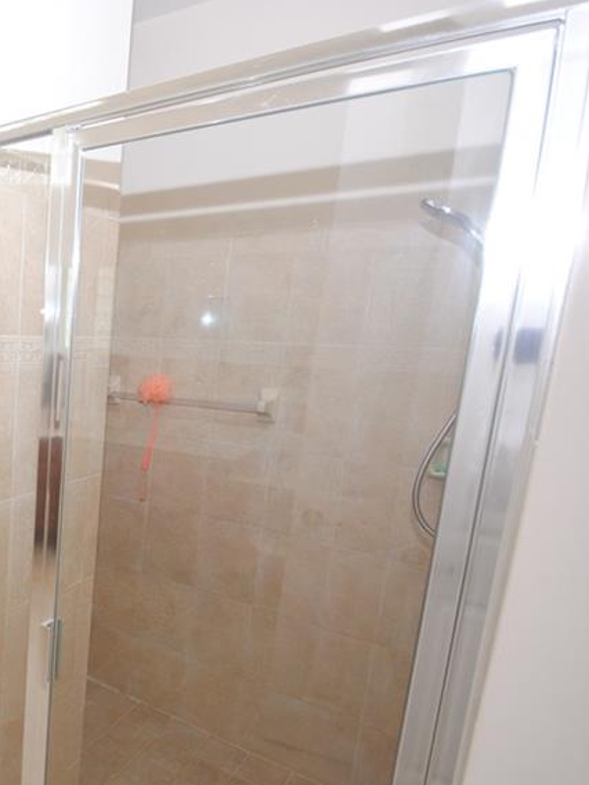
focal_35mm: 26
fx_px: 590
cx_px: -46
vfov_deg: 67.0
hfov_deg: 42.7
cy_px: 448
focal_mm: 10
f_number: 4
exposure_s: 1/60
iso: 200
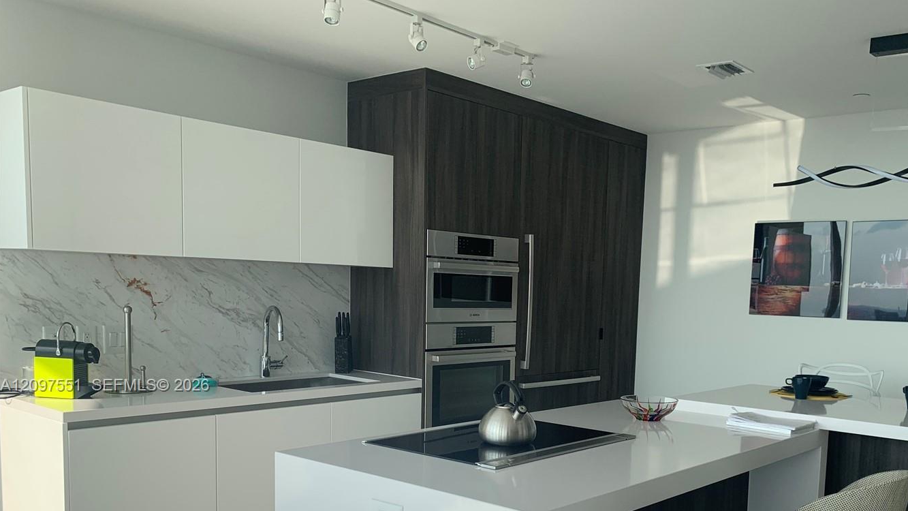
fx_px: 819
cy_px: 386
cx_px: 542
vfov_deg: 33.9
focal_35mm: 34
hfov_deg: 57.6
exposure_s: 1/452
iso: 25
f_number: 1.8
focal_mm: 4.25
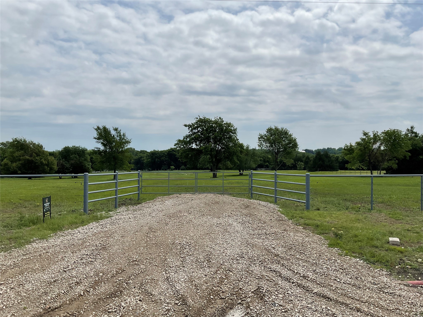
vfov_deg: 48.2
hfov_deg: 61.7
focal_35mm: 29
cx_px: 212
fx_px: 354
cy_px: 158
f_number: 1.8
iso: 16
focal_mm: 3
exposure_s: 1/5263
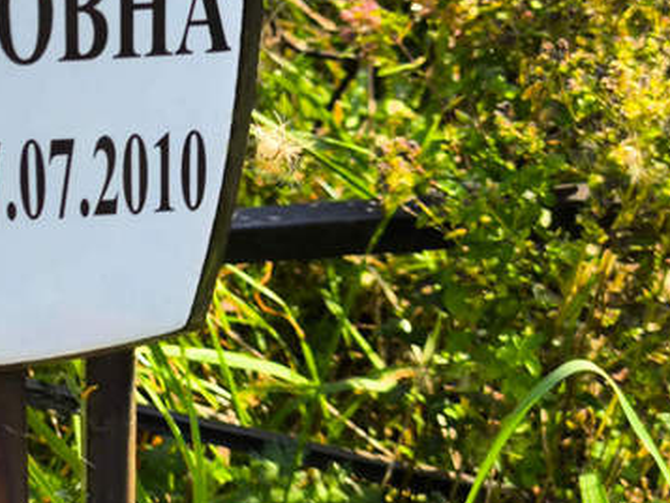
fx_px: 2169
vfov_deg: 13.2
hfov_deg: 17.0
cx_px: -55
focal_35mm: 112
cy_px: 176
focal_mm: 4.71
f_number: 1.7
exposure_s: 1/264
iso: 50
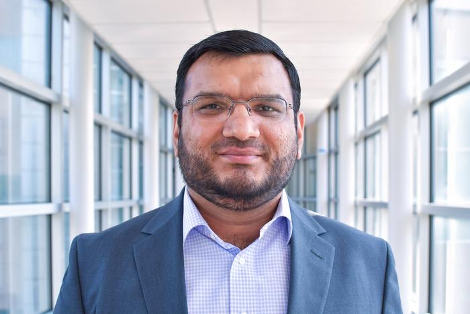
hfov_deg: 38.2
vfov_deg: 26.0
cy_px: 157
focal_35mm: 52
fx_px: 679
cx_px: 235
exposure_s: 1/250
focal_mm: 35
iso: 400
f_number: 5
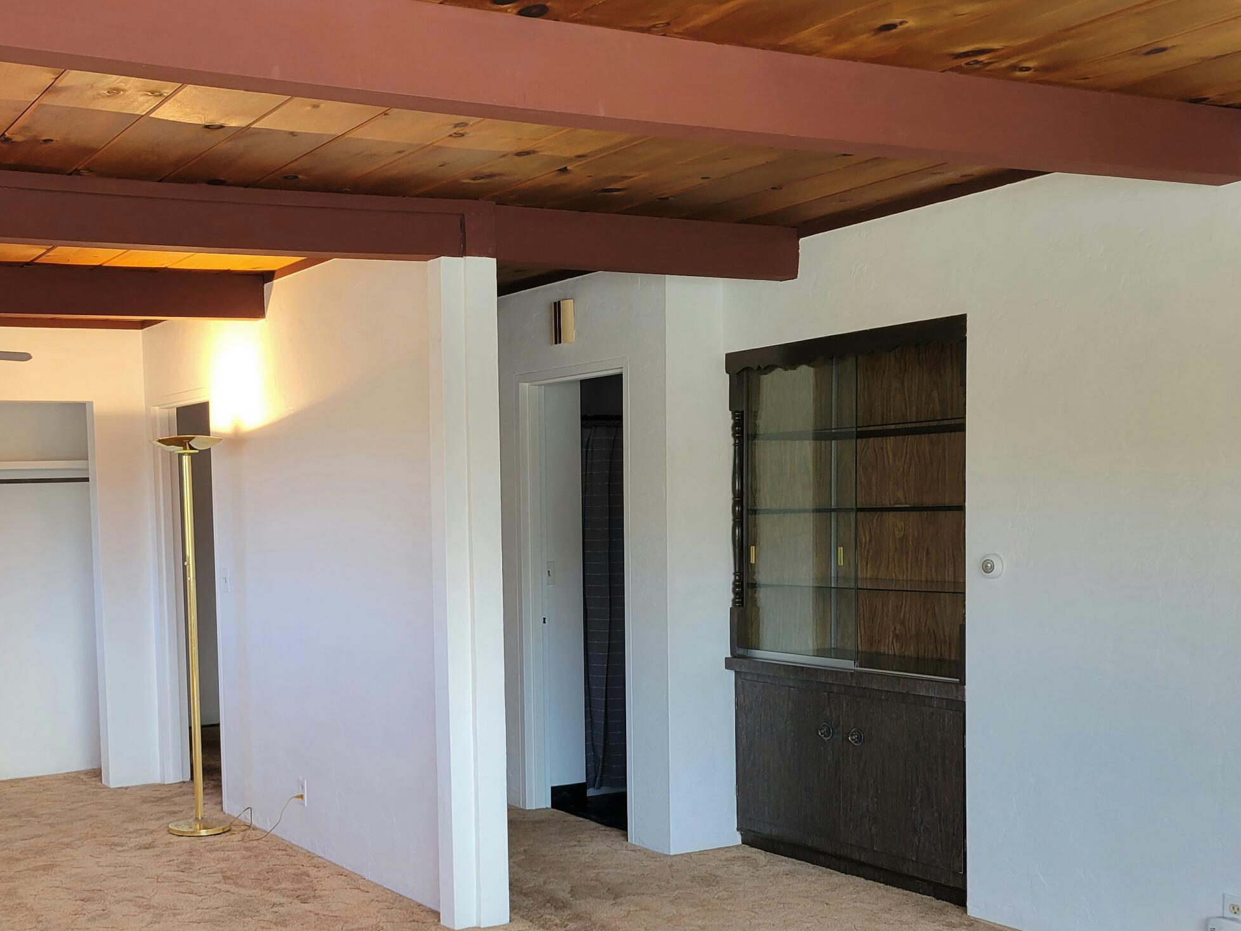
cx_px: 323
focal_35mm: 40
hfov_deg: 45.3
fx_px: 1434
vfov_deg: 35.6
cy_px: 617
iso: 64
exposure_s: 1/120
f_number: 1.8
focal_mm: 5.4
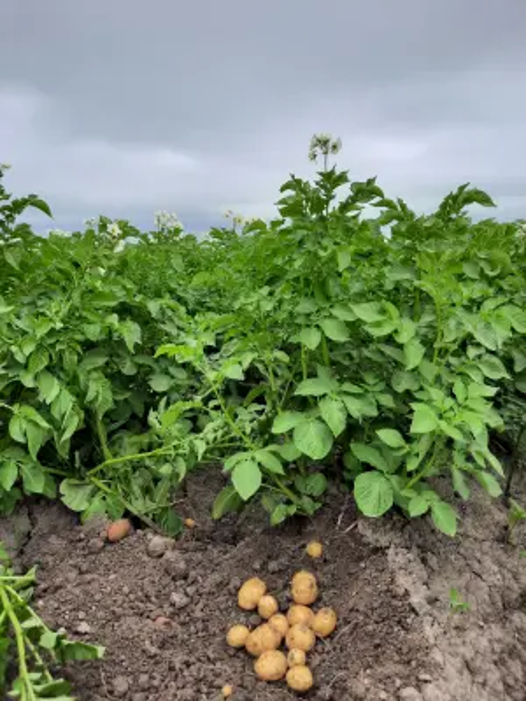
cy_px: 350
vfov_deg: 69.4
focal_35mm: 25
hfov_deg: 54.9
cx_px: 263
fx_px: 507
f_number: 2
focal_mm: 4.6
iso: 32
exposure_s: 1/660
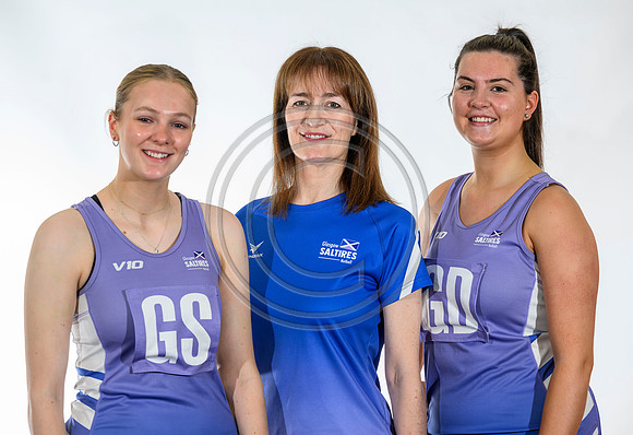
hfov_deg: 13.6
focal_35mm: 149
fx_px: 2647
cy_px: 208
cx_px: 300
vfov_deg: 9.4
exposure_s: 1/160
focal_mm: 140
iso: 320
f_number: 5
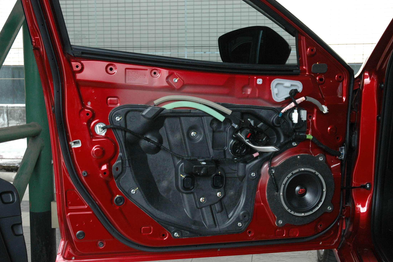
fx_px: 486
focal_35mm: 45
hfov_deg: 44.0
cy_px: 130
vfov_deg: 30.2
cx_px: 200
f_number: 5.6
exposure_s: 1/125
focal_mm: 29
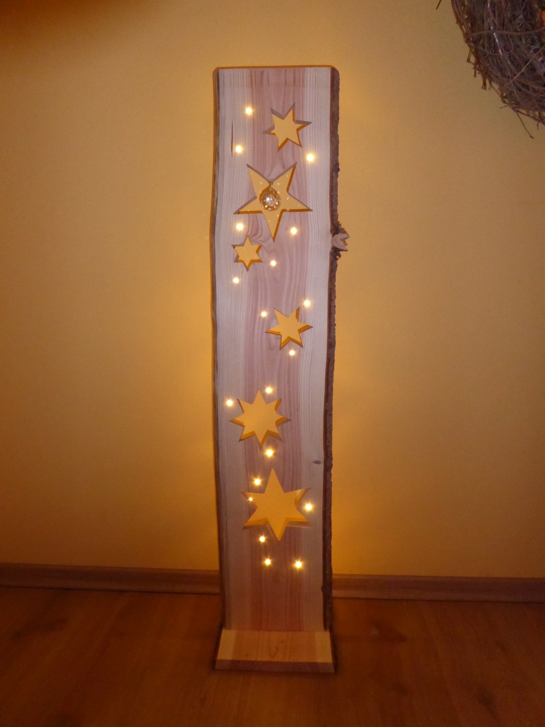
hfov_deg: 54.9
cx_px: 272
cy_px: 364
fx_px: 525
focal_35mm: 25
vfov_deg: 69.4
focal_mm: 4.3
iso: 800
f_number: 3.3
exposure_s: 1/8
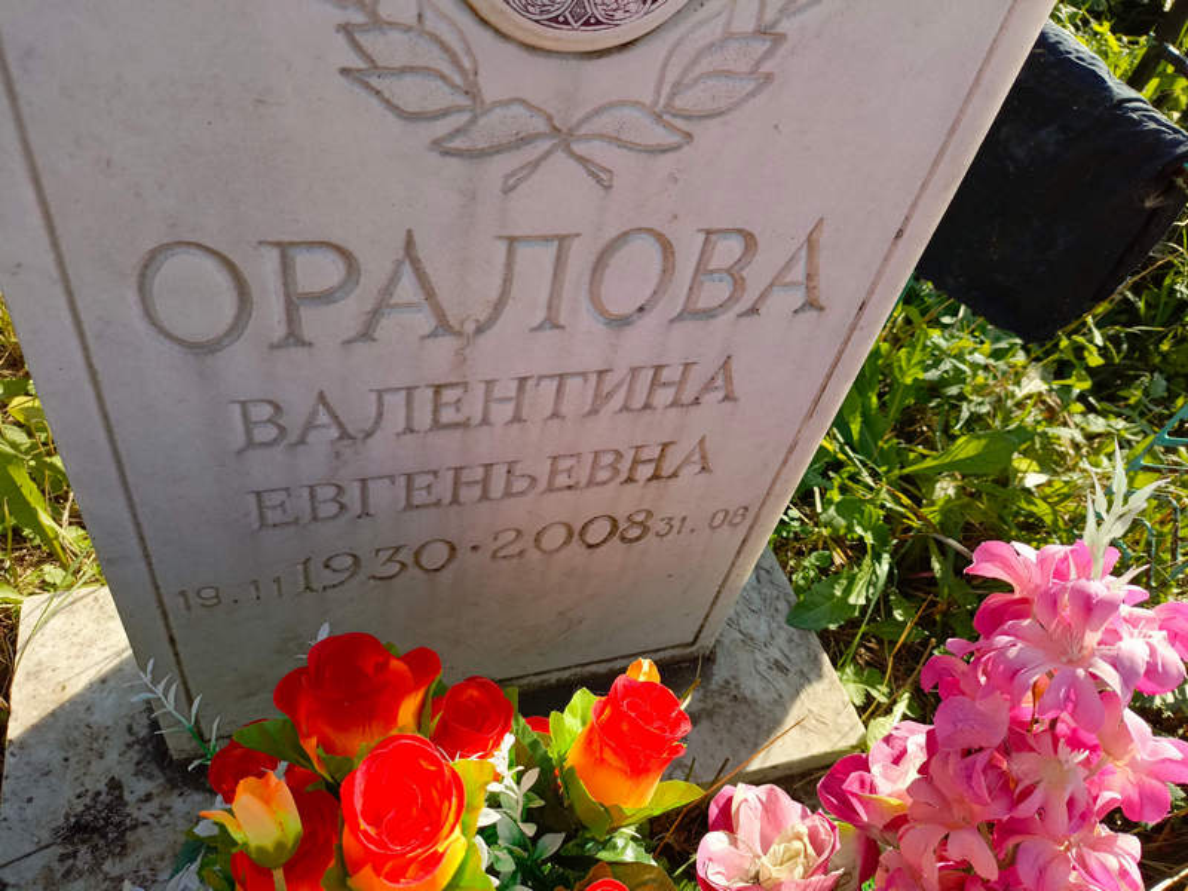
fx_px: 858
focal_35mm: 25
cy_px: 446
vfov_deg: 54.9
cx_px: 594
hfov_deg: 69.4
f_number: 1.69
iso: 112
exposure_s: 1/612
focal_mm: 4.76
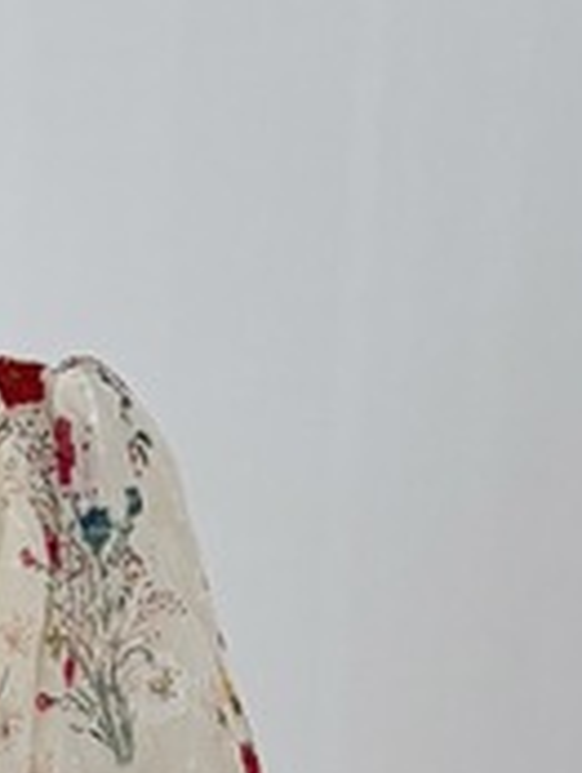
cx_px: -449
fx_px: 3332
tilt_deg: -15.1
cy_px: 1813
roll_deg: -0.6
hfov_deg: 9.5
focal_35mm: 149
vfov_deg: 11.2
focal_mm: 5.96
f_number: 1.6
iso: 125
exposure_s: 1/107
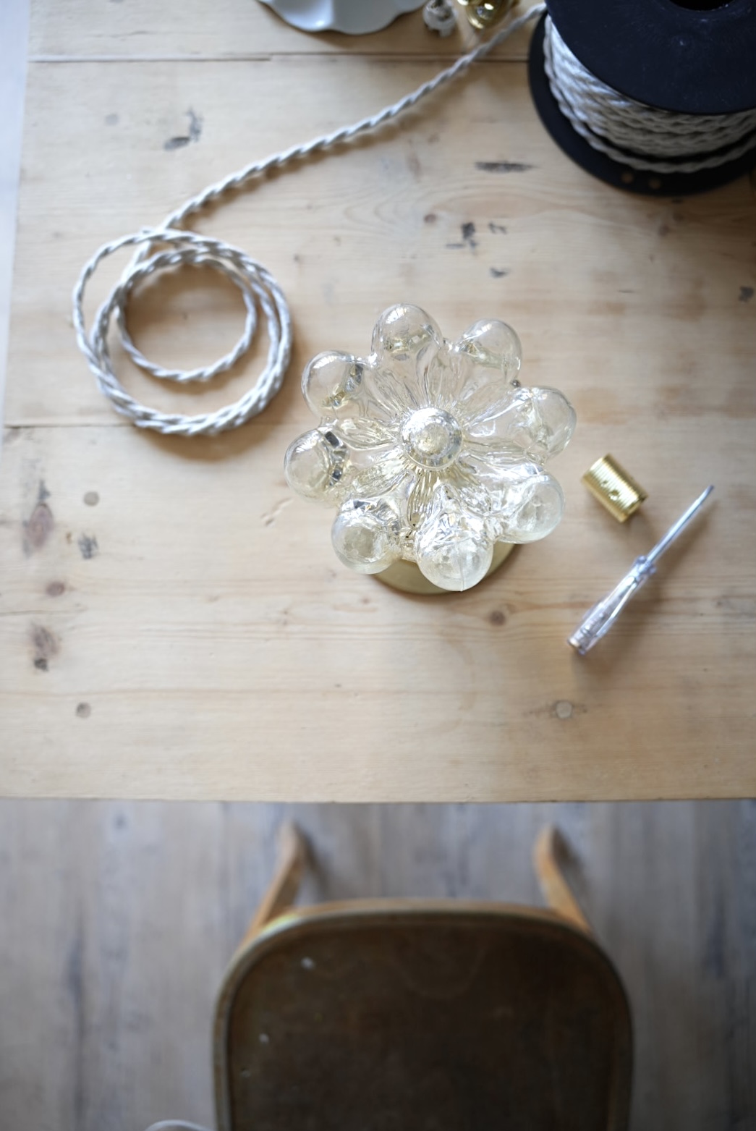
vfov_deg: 60.9
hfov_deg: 42.9
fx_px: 962
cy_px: 566
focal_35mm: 31
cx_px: 378
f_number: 2.8
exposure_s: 1/30
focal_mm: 30.6
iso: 640
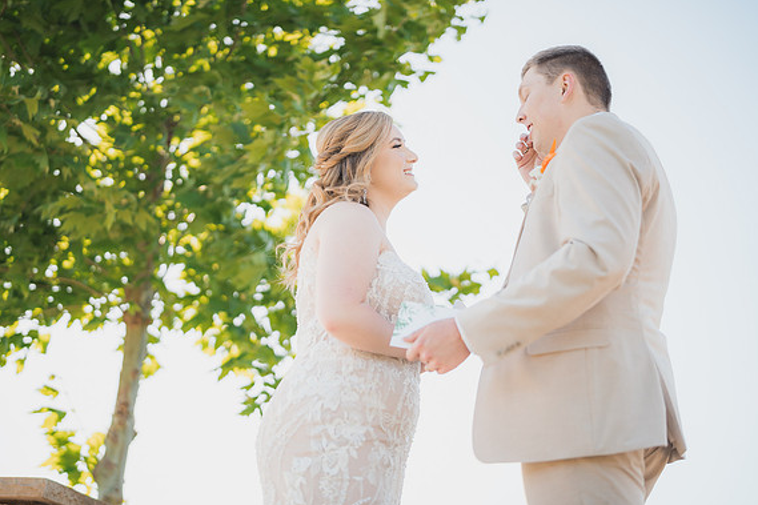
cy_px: 256
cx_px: 374
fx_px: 1073
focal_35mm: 51
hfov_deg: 38.9
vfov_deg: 26.5
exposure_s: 1/2500
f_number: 1.4
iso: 125
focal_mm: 50
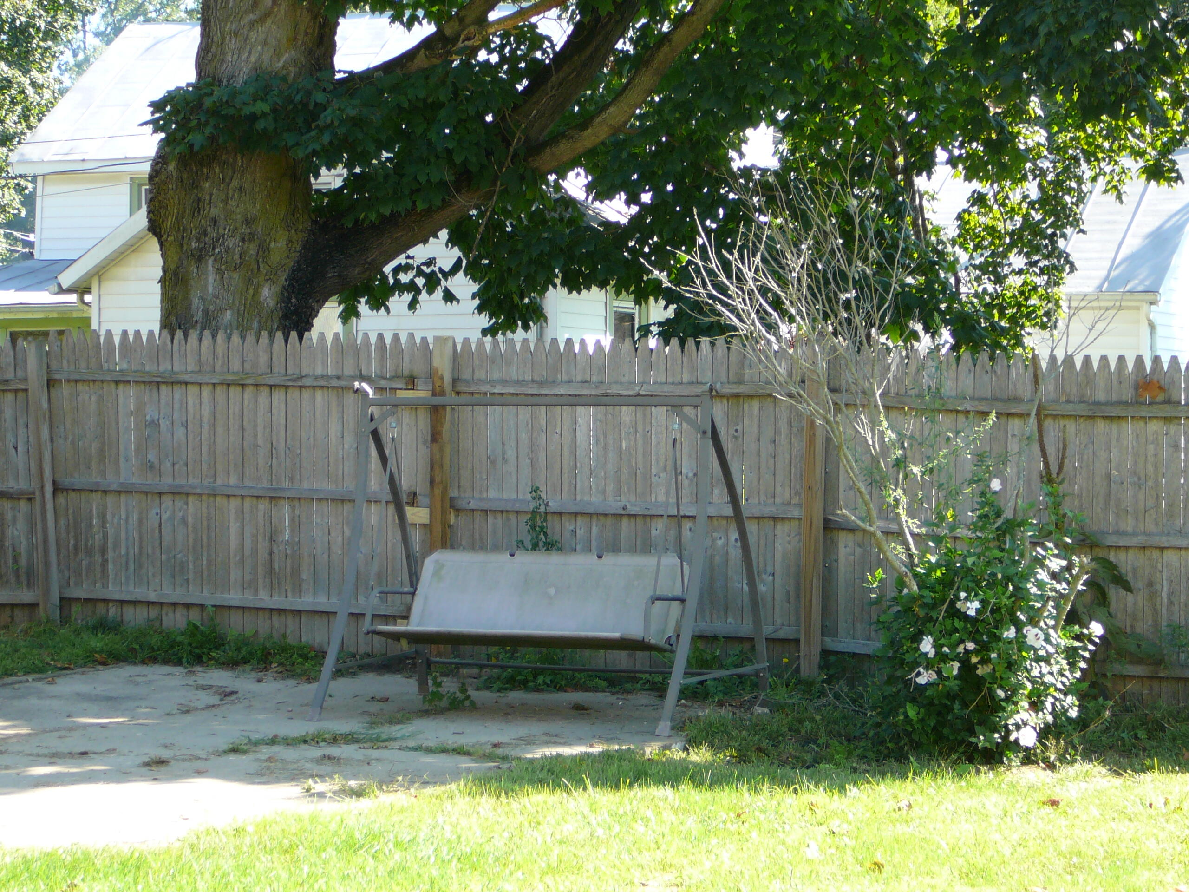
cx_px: 594
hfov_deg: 22.5
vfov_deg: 17.0
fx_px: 2988
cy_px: 446
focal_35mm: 87
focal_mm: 13
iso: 80
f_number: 3.8
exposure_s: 1/80
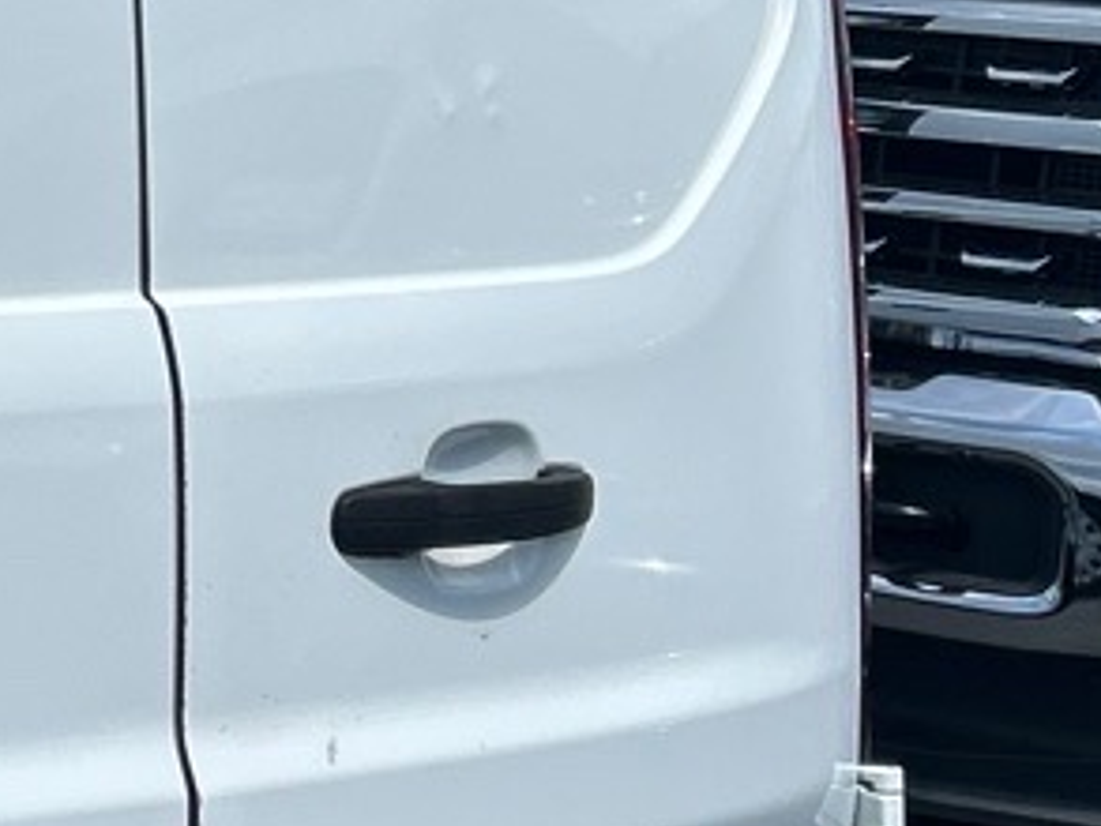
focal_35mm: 142
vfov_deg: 10.4
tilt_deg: -9.5
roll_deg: -1.9
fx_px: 4518
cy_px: 304
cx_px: -804
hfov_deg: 12.8
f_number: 1.5
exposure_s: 1/9434
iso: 50
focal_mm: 5.7
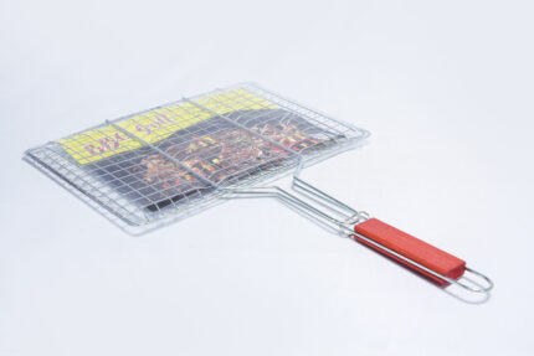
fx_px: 861
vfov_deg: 23.4
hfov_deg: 34.5
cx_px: 267
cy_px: 178
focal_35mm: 58
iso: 3200
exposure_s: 1/200
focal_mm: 58
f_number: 9
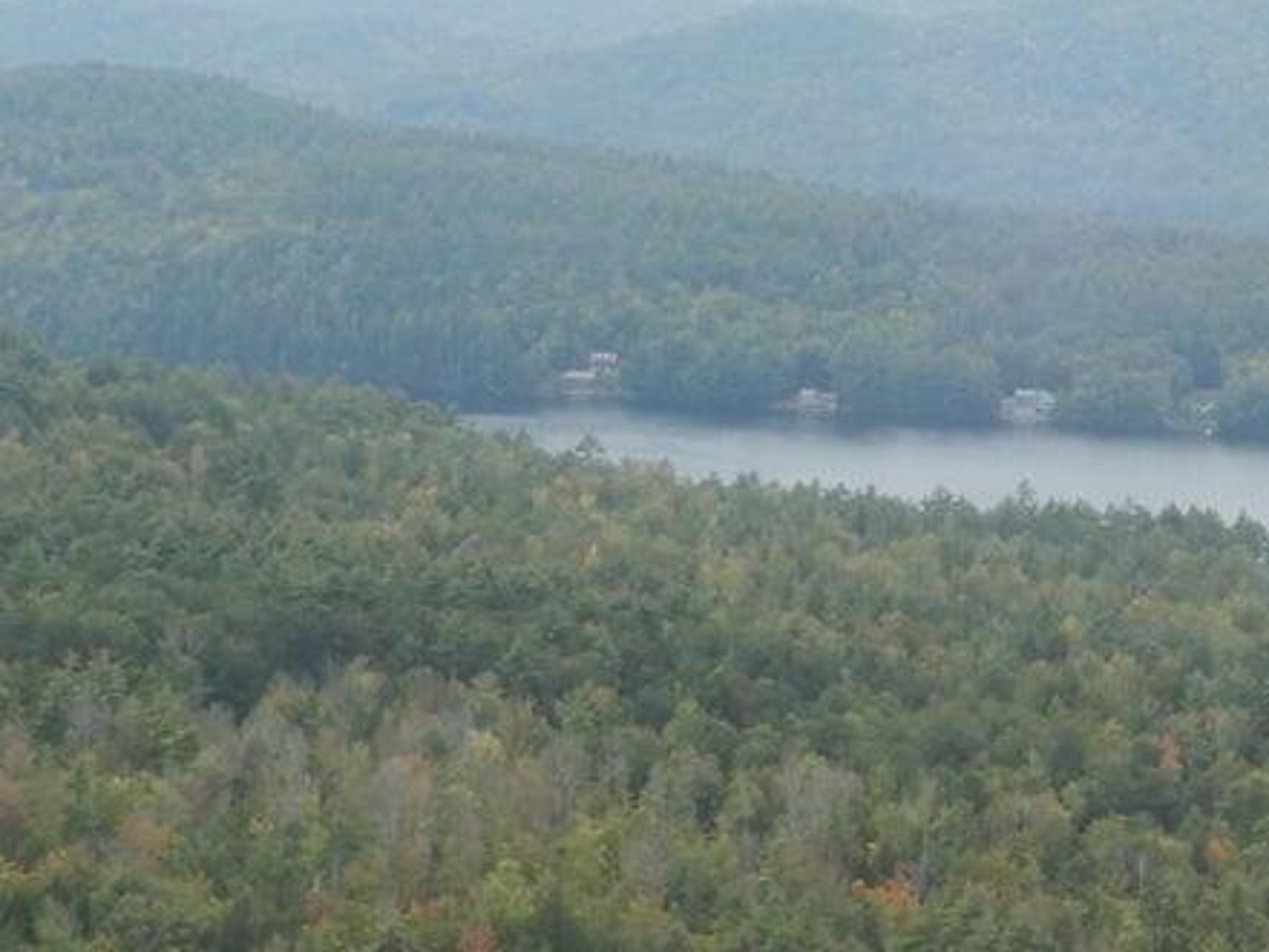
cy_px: 216
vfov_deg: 11.4
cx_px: 1066
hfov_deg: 15.0
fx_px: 4767
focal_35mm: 130
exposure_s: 1/60
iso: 80
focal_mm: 7.5
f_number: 8
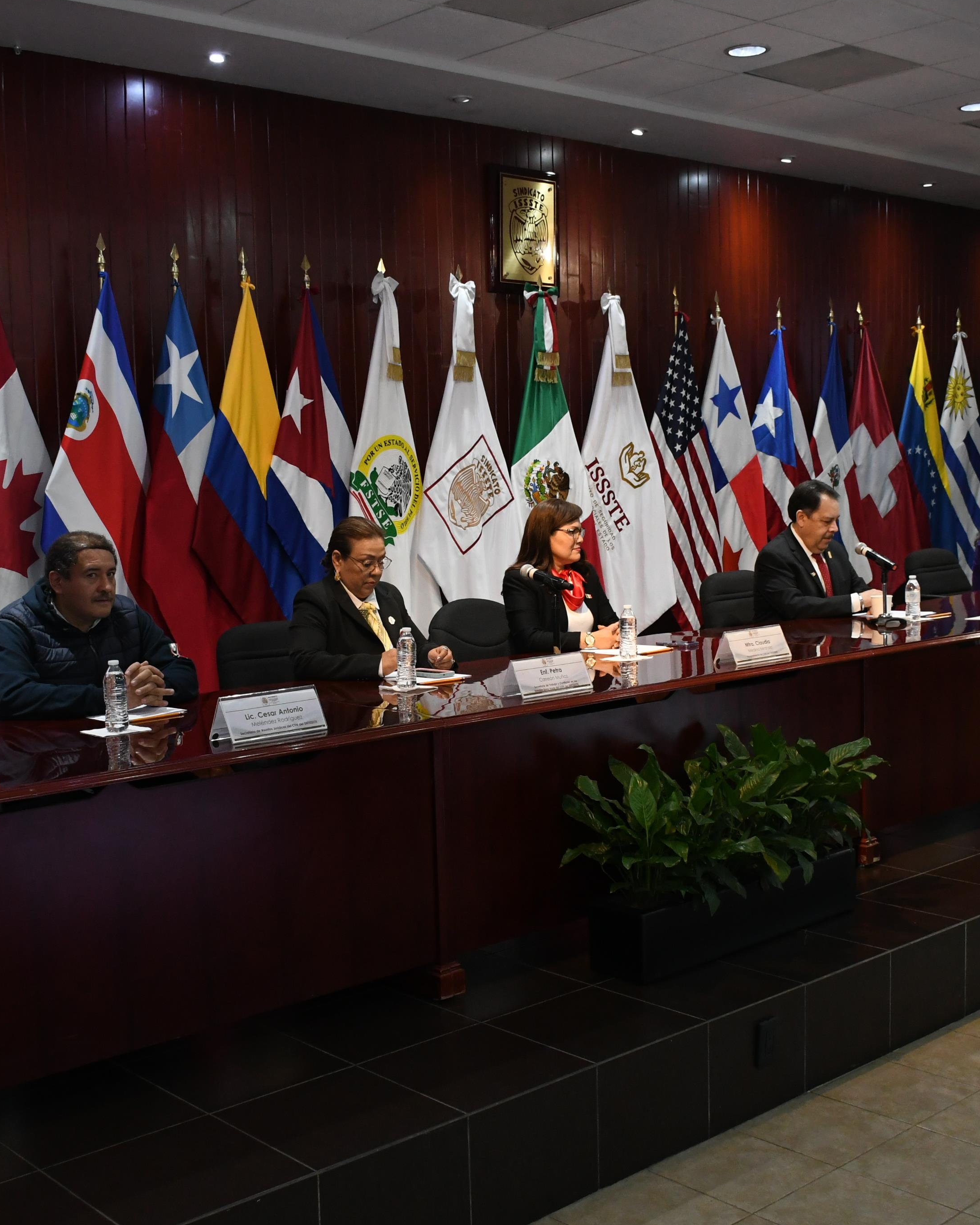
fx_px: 1559
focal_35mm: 43
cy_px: 618
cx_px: 475
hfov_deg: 34.9
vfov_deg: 42.9
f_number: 5
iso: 2000
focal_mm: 20
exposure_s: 1/100
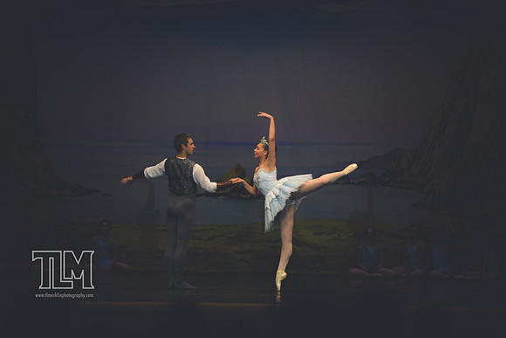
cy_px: 169
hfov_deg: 11.7
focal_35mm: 175
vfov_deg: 7.9
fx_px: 2460
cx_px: 253
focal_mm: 175
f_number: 2.8
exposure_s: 1/500
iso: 400
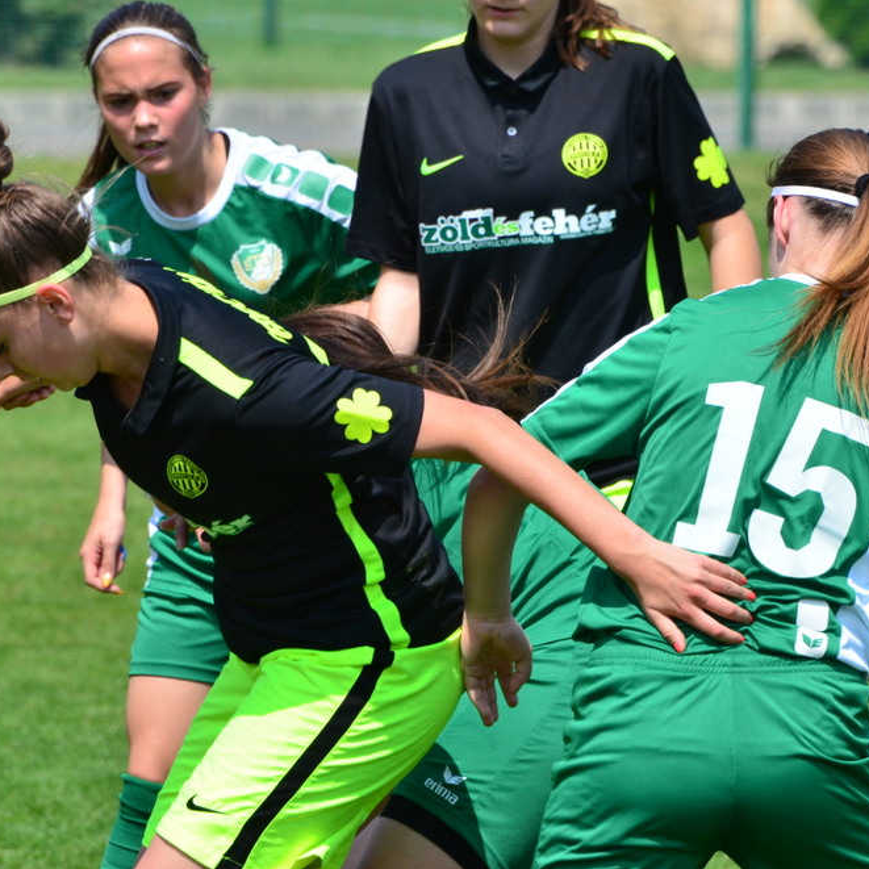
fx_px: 16416
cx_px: 609
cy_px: 434
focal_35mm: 578
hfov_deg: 3.0
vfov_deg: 3.0
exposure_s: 1/800
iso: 500
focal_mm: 300
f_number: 10
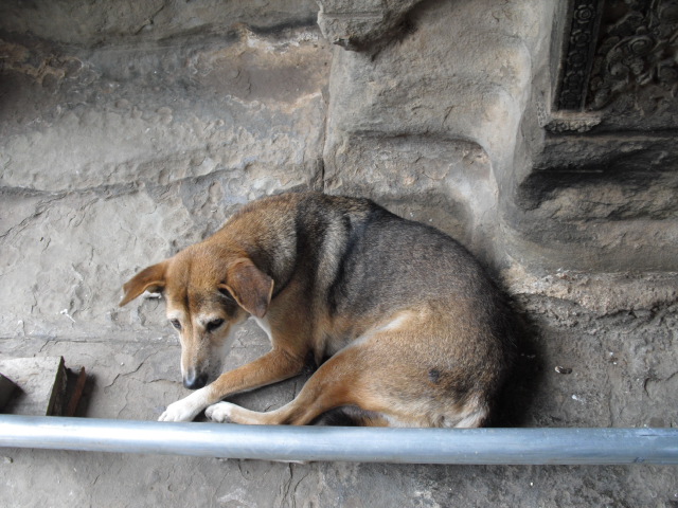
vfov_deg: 39.7
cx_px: 339
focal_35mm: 36
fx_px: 705
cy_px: 254
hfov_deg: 51.4
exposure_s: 1/80
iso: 100
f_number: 3.1
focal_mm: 6.3
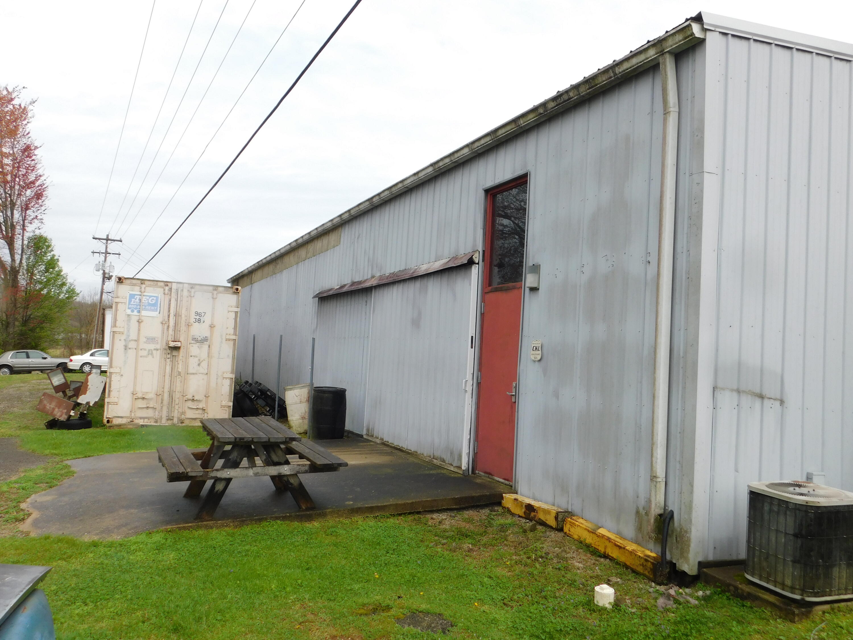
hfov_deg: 60.0
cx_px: 426
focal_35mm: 30
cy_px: 320
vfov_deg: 46.8
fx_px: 739
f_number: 3.2
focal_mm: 5.3
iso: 125
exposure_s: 1/1000
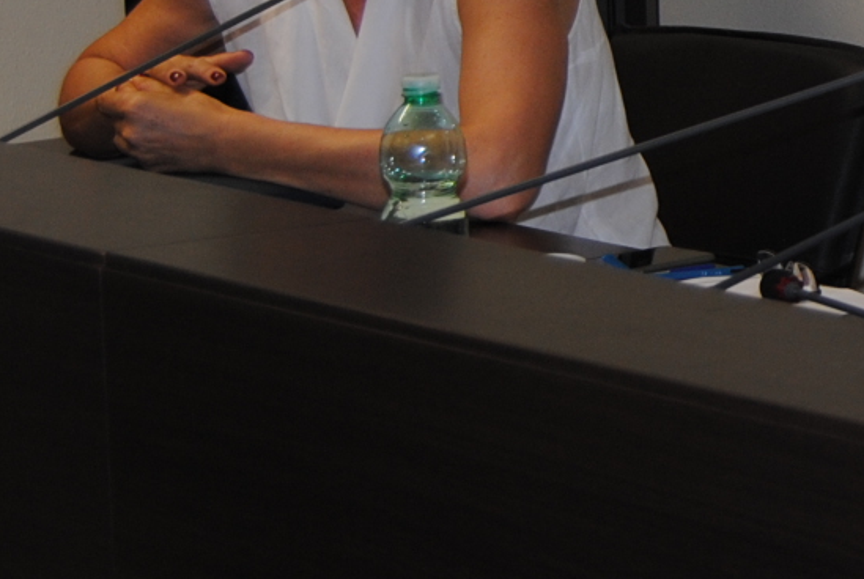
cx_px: 1193
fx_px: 4832
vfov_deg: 6.8
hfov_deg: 10.0
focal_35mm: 201
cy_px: -35
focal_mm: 38
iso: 200
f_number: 4.8
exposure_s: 1/60
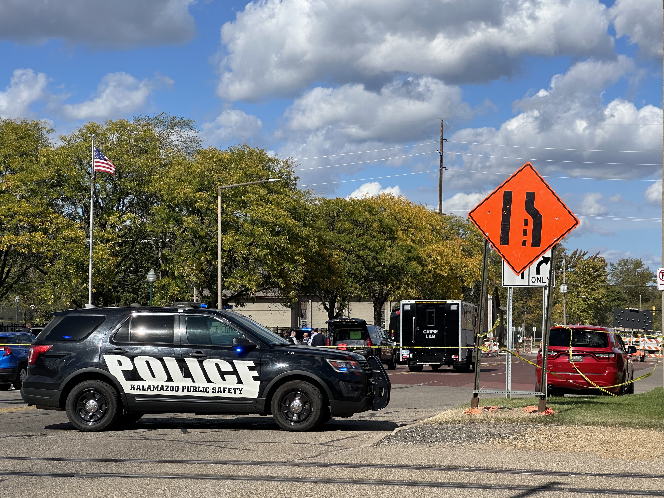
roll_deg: +0.1
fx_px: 1477
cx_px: 332
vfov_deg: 19.1
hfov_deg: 25.3
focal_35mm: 77
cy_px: 249
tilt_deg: +2.8
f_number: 2.8
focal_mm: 9
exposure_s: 1/1107
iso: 32
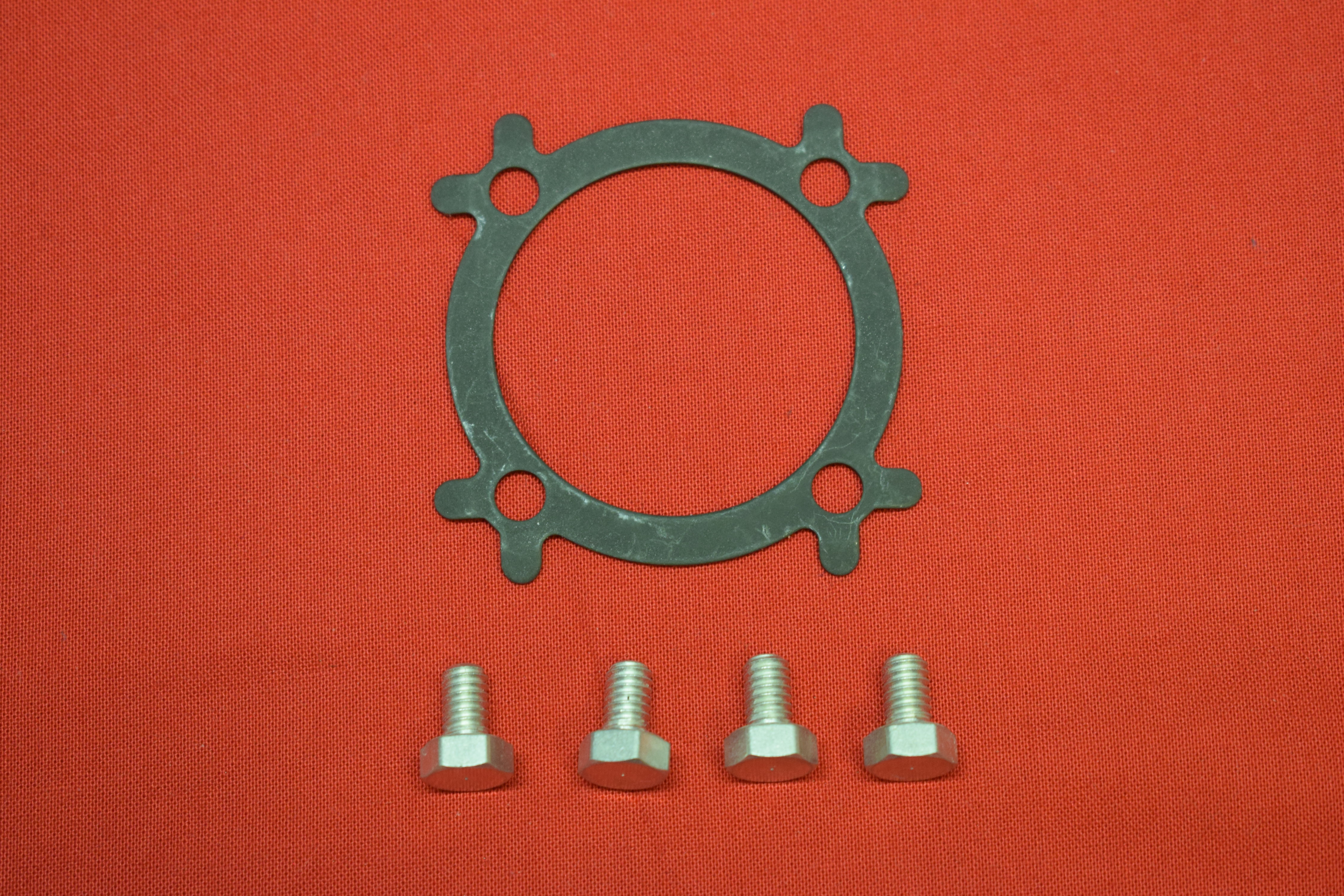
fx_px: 3081
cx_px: 672
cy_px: 448
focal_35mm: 82
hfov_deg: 24.6
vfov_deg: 16.6
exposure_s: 1/60
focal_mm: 55
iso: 1250
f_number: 5.6
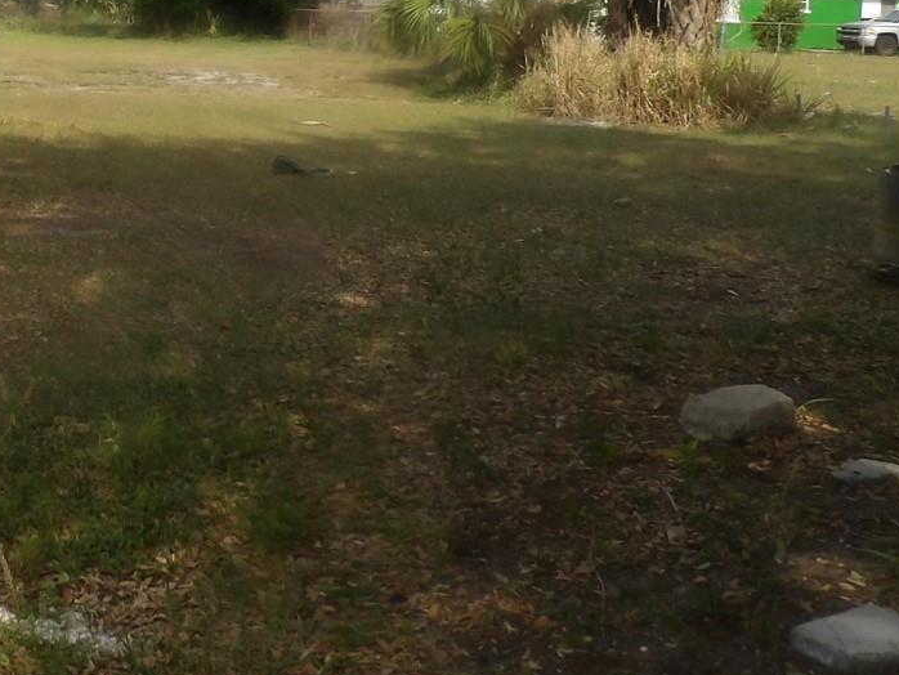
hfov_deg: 32.3
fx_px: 1429
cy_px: -18
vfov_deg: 25.1
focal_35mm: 55
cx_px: 9
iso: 100
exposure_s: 1/525
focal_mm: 4.3
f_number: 4.6
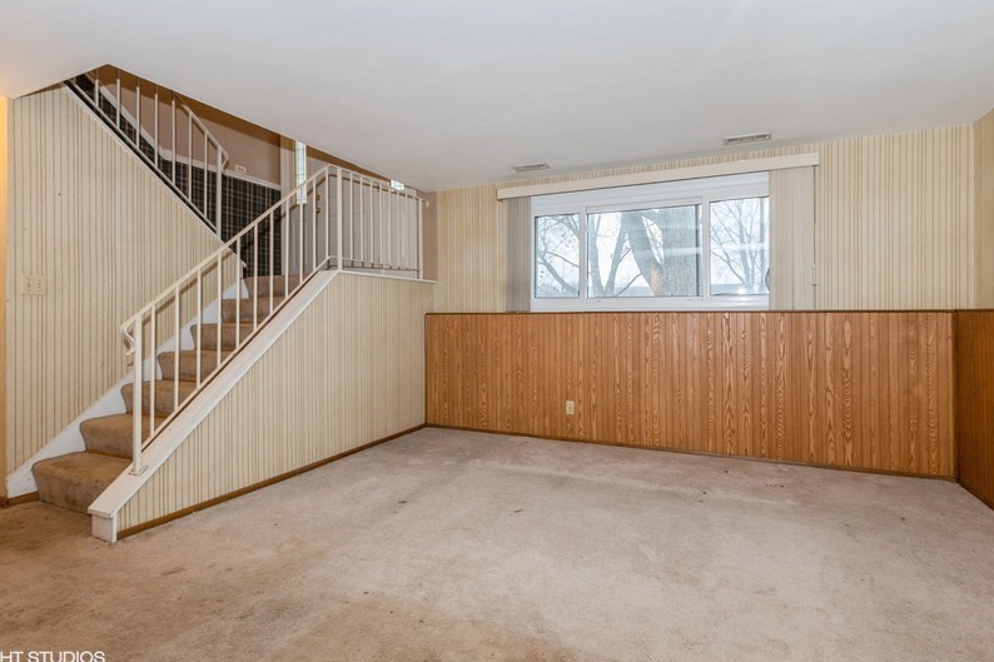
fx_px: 469
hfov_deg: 93.2
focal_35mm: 17
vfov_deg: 70.3
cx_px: 517
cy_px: 304
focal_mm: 10
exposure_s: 1/5
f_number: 7.1
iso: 250
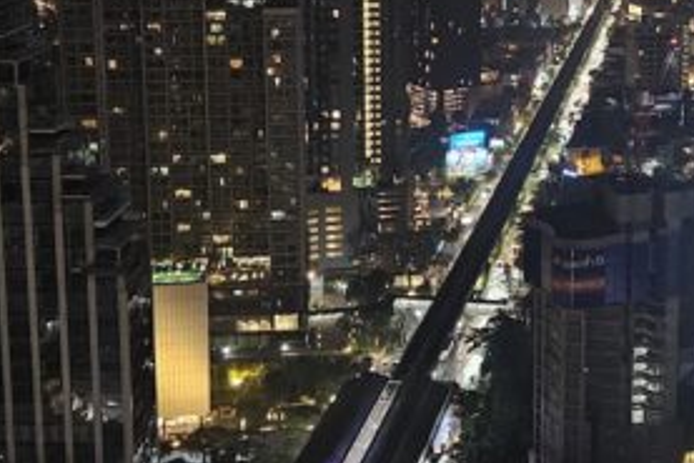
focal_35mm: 69
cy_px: 35
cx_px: 471
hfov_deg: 29.0
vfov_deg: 19.4
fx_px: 1331
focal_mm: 5.4
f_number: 1.8
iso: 1250
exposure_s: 1/25
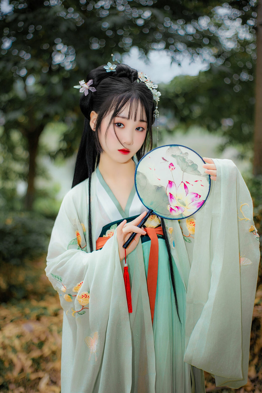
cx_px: 131
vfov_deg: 39.6
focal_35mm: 50
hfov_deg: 27.0
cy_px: 196
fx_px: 546
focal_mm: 50
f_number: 2.2
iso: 100
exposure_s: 1/125
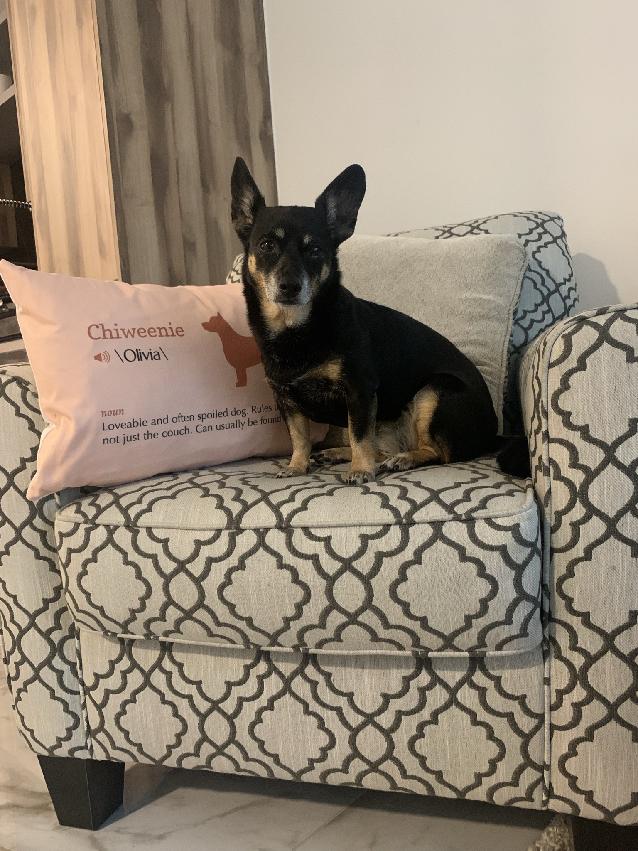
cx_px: 319
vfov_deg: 67.3
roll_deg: +3.8
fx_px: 639
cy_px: 426
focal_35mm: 26
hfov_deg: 53.1
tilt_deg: -3.9
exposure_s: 1/30
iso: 400
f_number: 1.8
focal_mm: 4.25
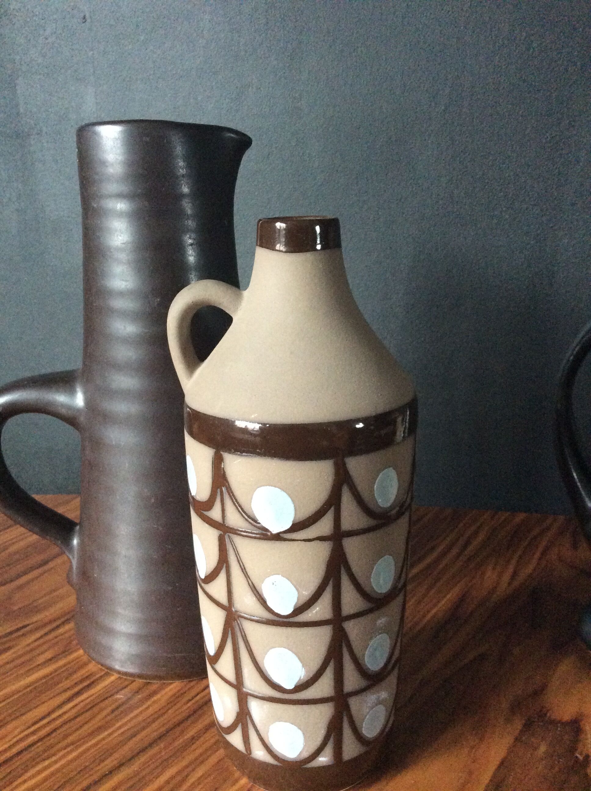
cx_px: 296
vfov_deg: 56.9
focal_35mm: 32
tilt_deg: -16.6
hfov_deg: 44.1
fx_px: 730
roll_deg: +0.7
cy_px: 396
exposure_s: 1/17
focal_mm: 3.3
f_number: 2.4
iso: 320
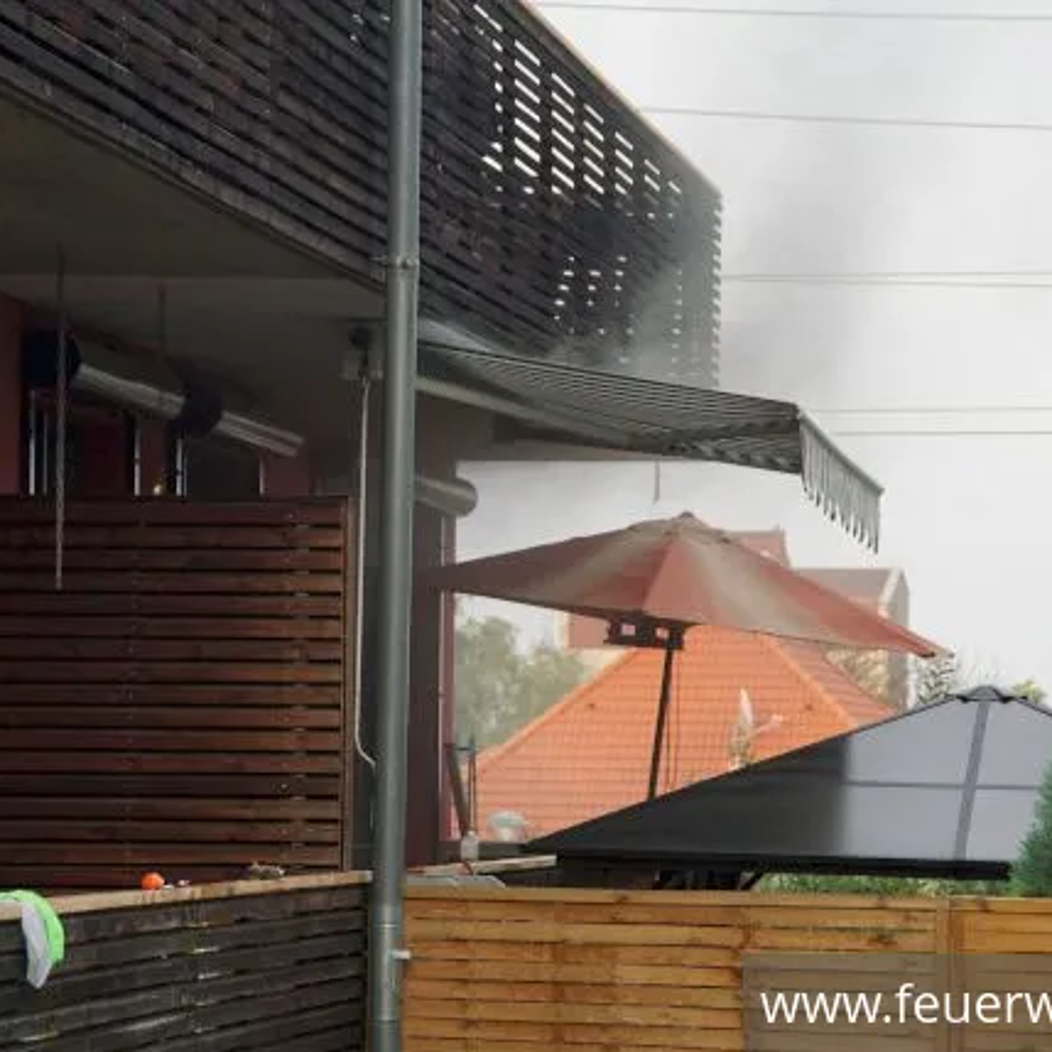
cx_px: 537
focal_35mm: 193
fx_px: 6636
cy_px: 528
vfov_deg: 9.1
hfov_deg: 9.1
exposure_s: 1/250
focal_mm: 100
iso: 1600
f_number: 8
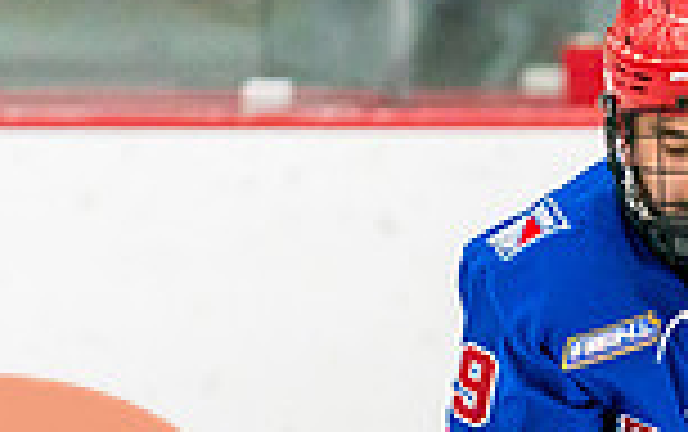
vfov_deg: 1.4
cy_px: 674
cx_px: 782
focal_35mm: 955
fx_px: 17926
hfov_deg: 2.2
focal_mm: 200
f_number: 2.8
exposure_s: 1/1250
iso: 3200
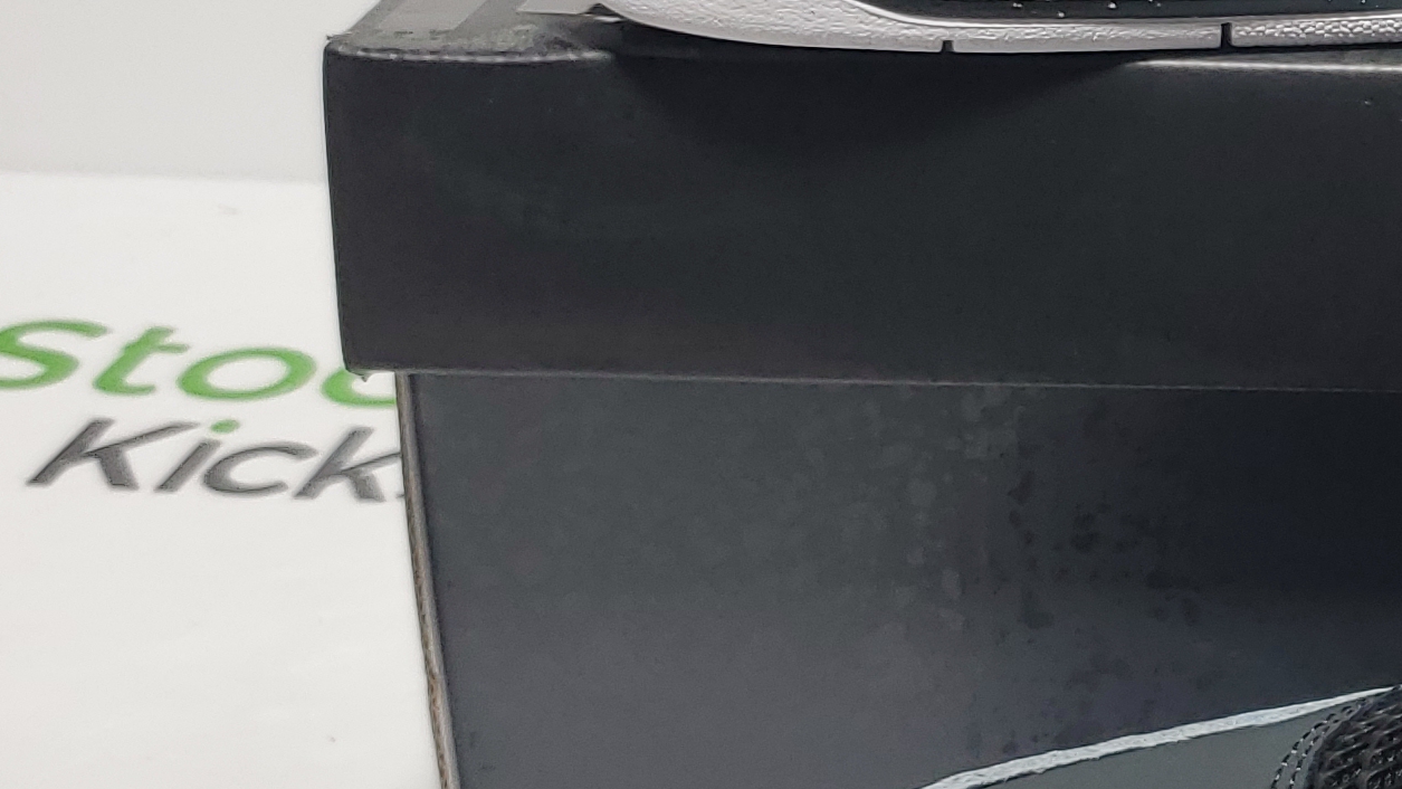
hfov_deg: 20.7
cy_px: 118
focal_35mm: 91
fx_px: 3383
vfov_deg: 13.2
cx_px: 1972
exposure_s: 1/325
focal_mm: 4.3
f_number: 1.5
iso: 50
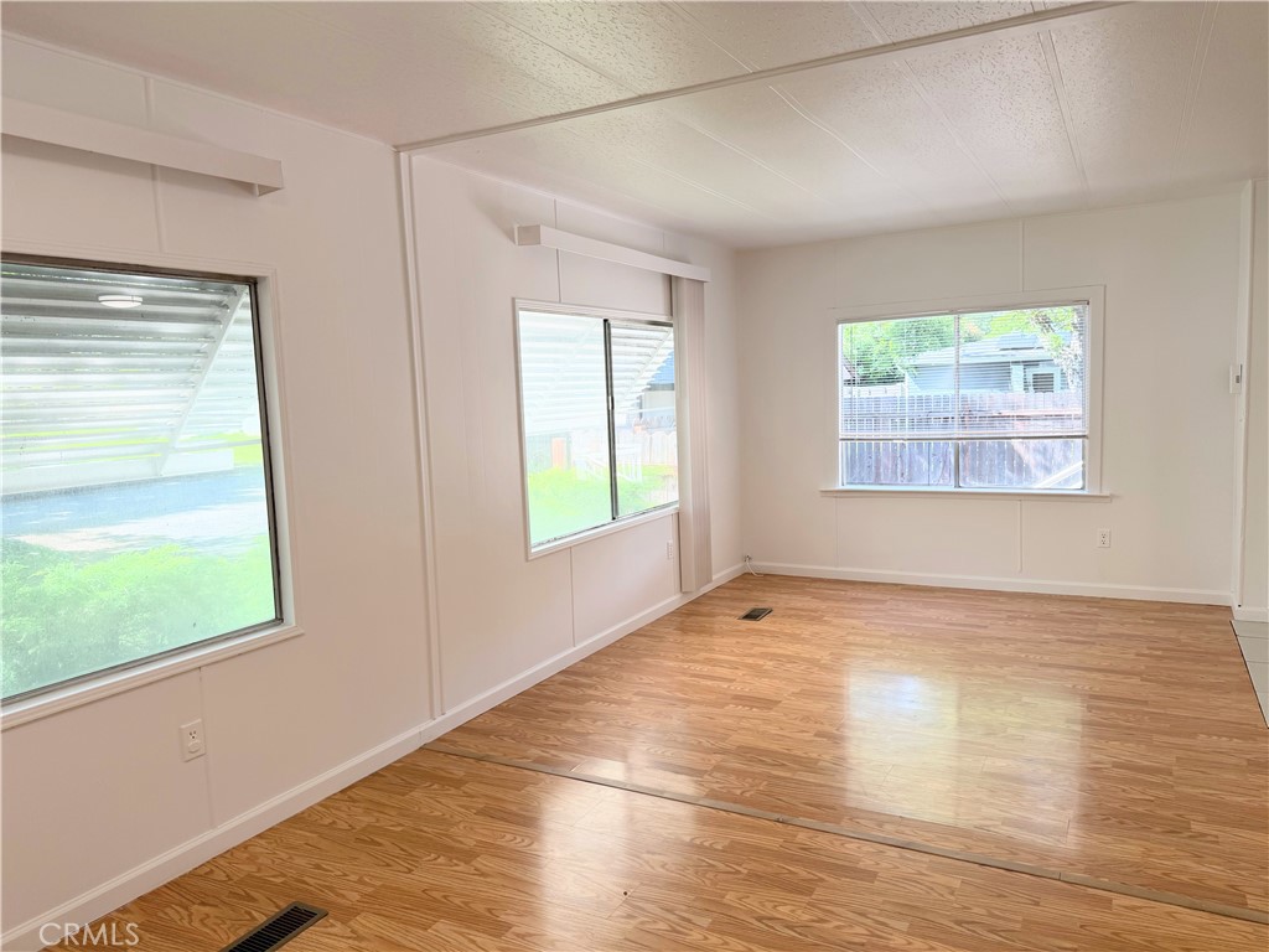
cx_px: 634
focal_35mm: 24
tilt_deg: -6.2
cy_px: 476
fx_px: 880
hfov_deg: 71.6
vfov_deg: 56.8
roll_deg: +2.1
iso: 80
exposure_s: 1/220
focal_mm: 6.76
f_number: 1.78
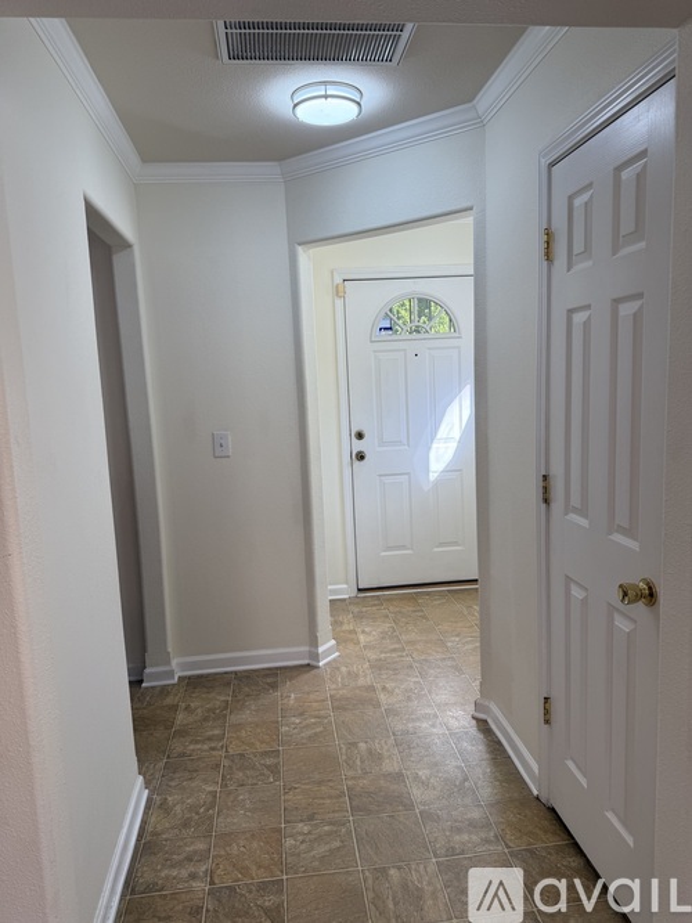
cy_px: 462
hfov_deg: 56.8
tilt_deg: -7.4
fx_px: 640
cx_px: 346
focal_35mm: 24
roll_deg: +1.5
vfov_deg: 71.6
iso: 100
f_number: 1.78
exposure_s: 1/393
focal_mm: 6.76
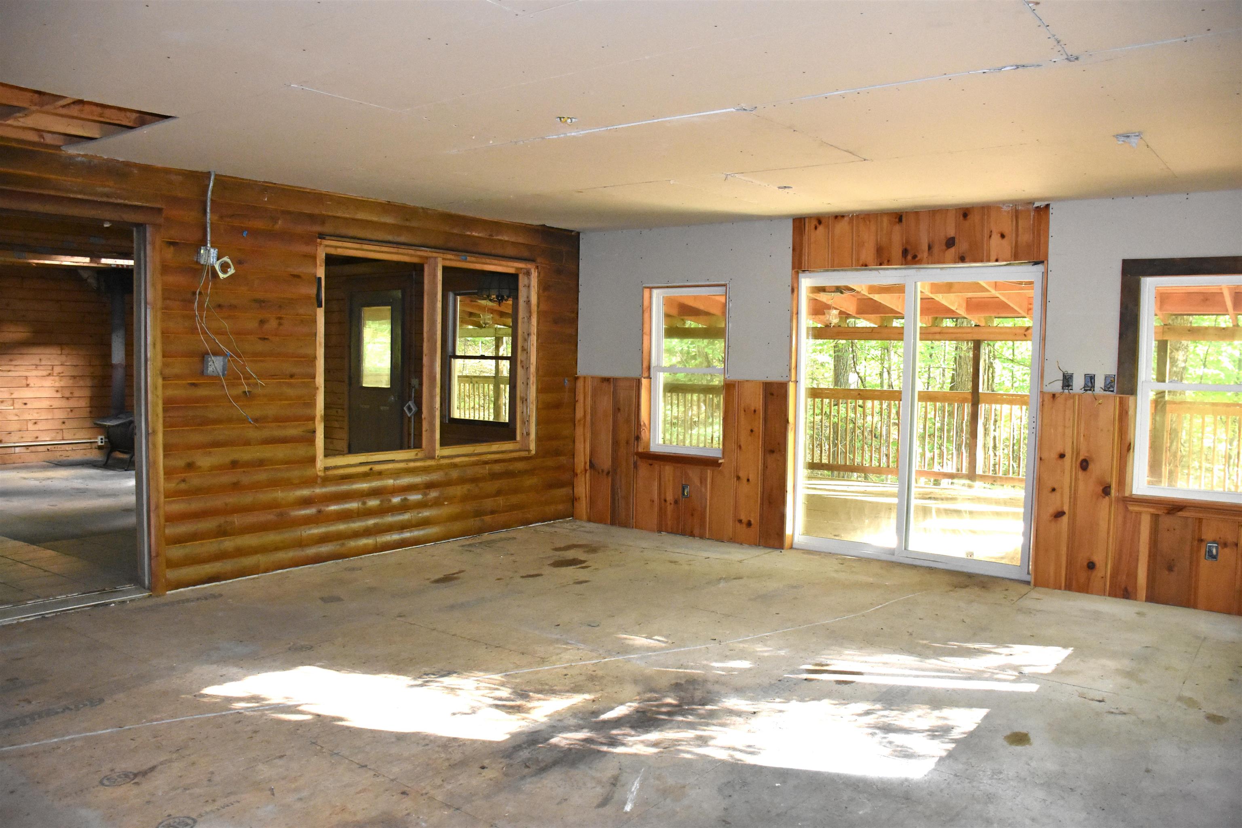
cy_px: 414
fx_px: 931
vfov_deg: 47.9
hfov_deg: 67.4
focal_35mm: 27
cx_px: 621
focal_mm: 18
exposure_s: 1/60
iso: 3600
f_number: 4
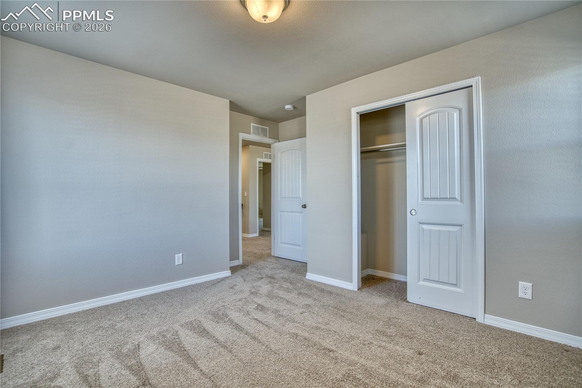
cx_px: 291
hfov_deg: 96.7
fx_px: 259
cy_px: 194
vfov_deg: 73.7
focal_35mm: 16
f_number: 4
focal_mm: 16
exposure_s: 1/80
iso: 500
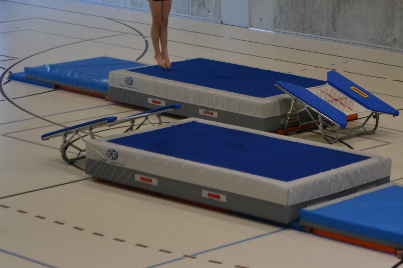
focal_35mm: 146
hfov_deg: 14.0
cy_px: 33
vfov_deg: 9.4
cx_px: 266
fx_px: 1633
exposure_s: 1/500
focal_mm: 55
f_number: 5.6
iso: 2500
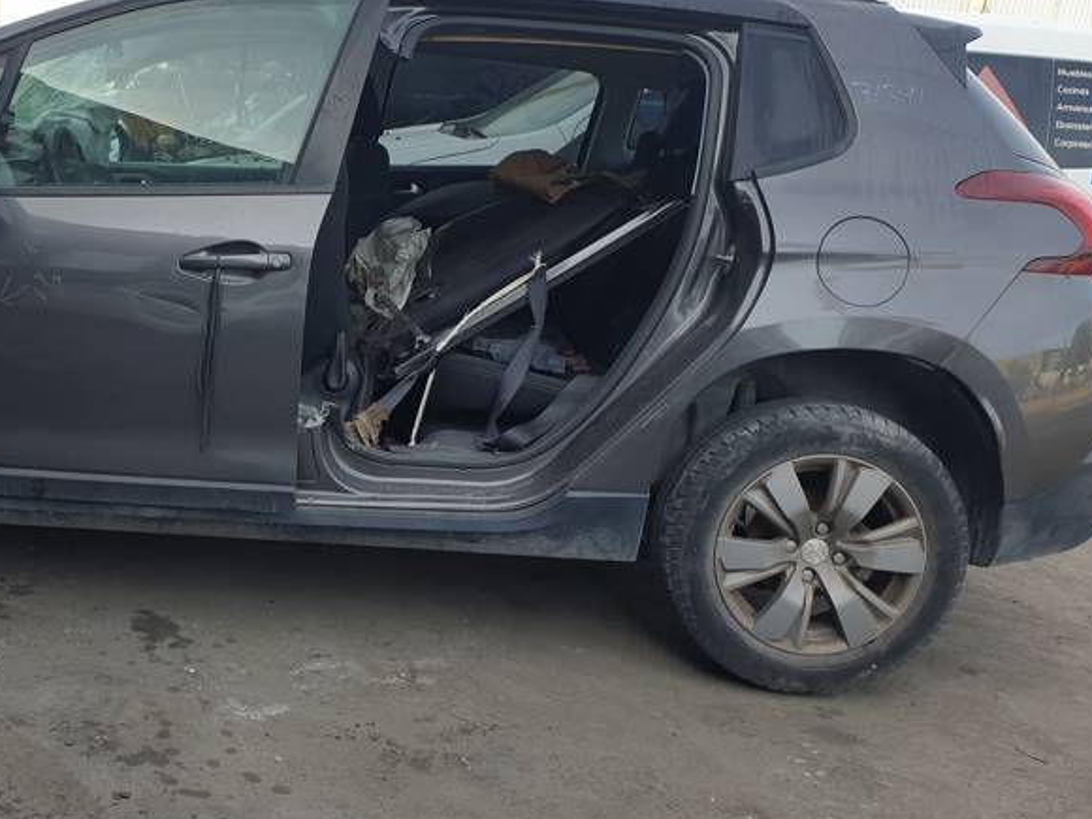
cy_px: 375
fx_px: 1356
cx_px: 245
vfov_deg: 33.6
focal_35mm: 43
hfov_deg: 42.2
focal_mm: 4.3
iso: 50
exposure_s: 1/381
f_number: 2.4
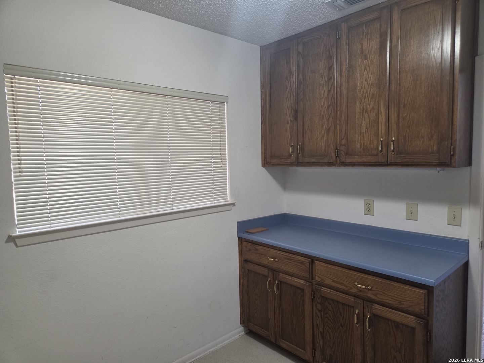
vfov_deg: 58.9
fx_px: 322
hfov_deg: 73.9
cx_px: 242
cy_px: 182
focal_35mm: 23
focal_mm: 5.4
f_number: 1.8
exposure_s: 1/120
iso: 500
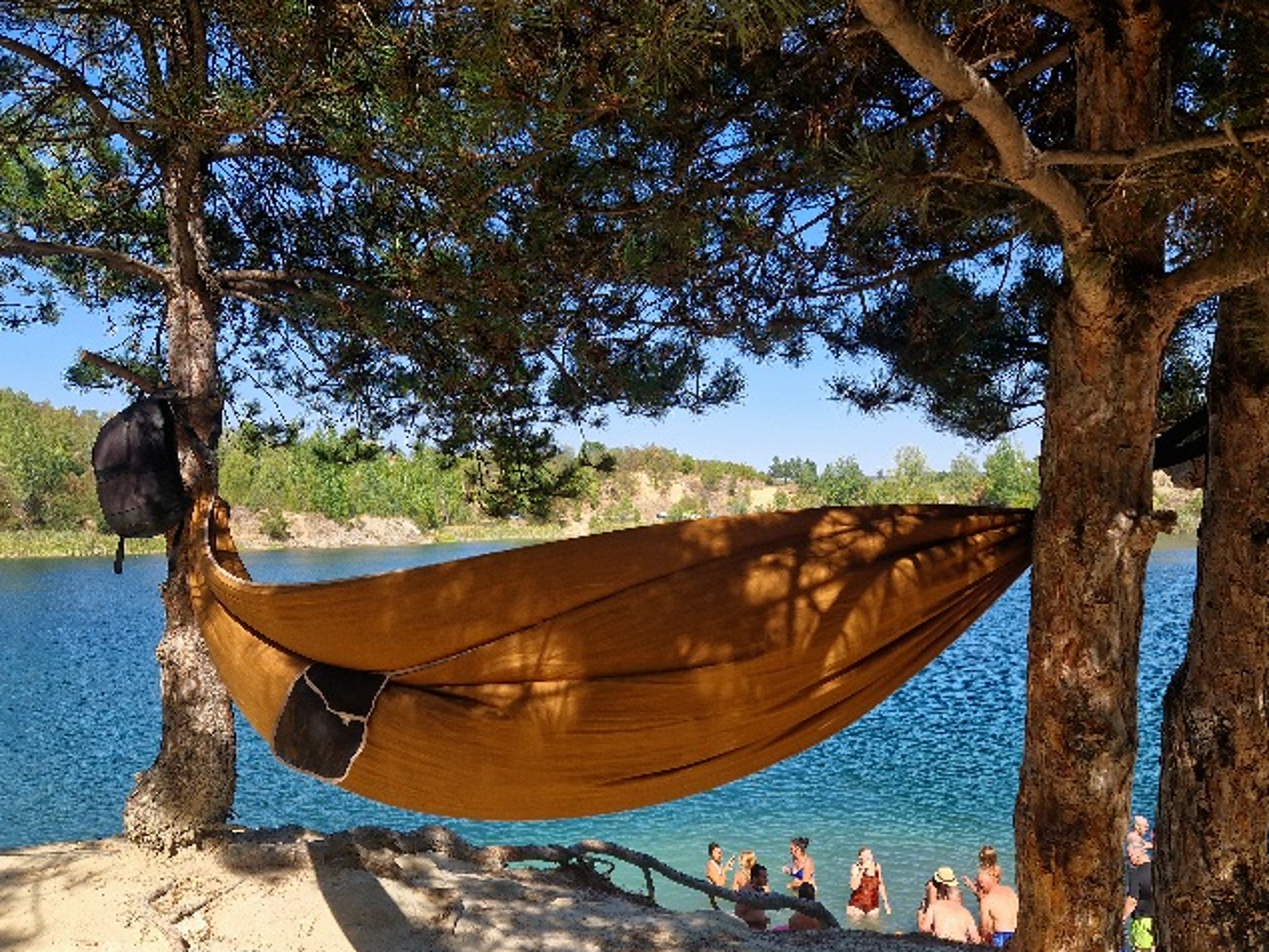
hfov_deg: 61.5
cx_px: 691
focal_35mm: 29
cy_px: 538
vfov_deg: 48.1
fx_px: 1064
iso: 50
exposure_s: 1/1000
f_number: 1.8
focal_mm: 5.4
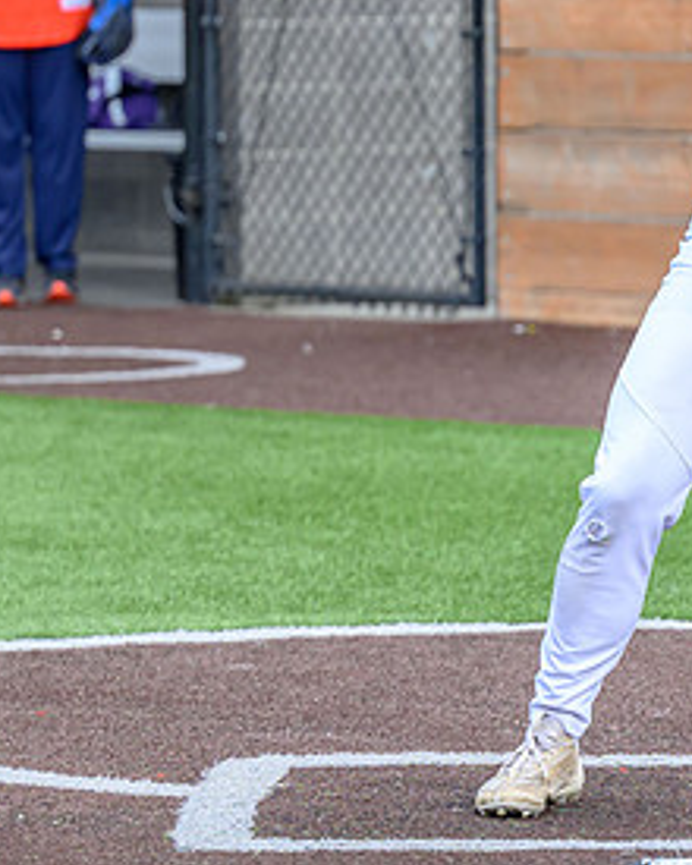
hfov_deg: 4.5
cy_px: 390
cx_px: 738
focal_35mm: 341
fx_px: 8730
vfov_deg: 5.7
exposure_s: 1/2000
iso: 640
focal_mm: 97
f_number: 2.8
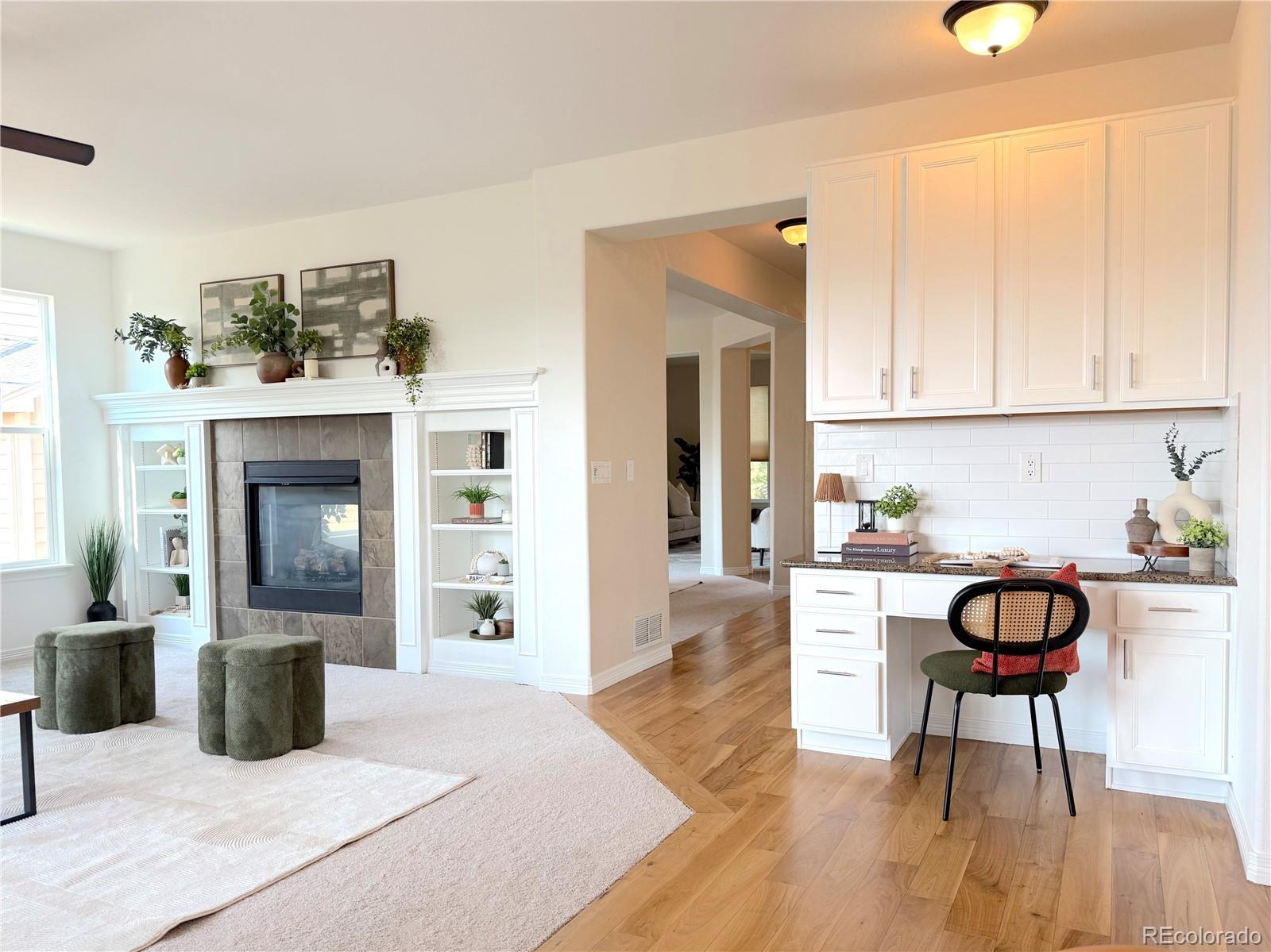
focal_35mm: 24
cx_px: 636
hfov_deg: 71.6
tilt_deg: -0.9
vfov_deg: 56.8
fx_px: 881
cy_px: 476
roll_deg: +2.1
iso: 50
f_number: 1.78
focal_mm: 6.76
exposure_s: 1/121
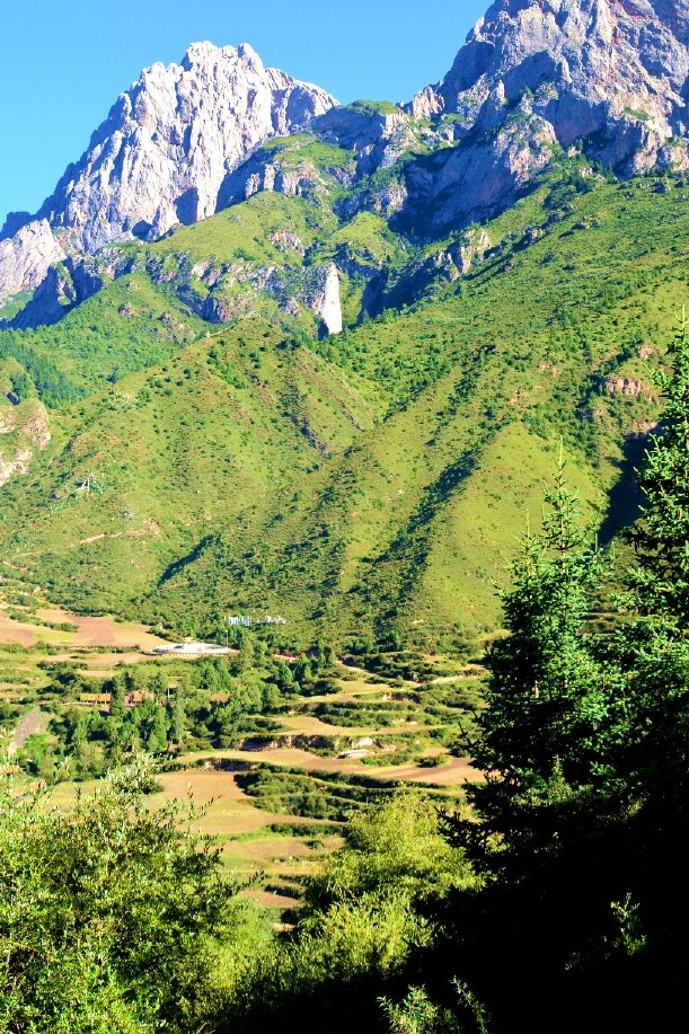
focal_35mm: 55
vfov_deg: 36.0
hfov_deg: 24.6
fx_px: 1579
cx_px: 368
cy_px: 385
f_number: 10
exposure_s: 1/250
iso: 360
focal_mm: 28
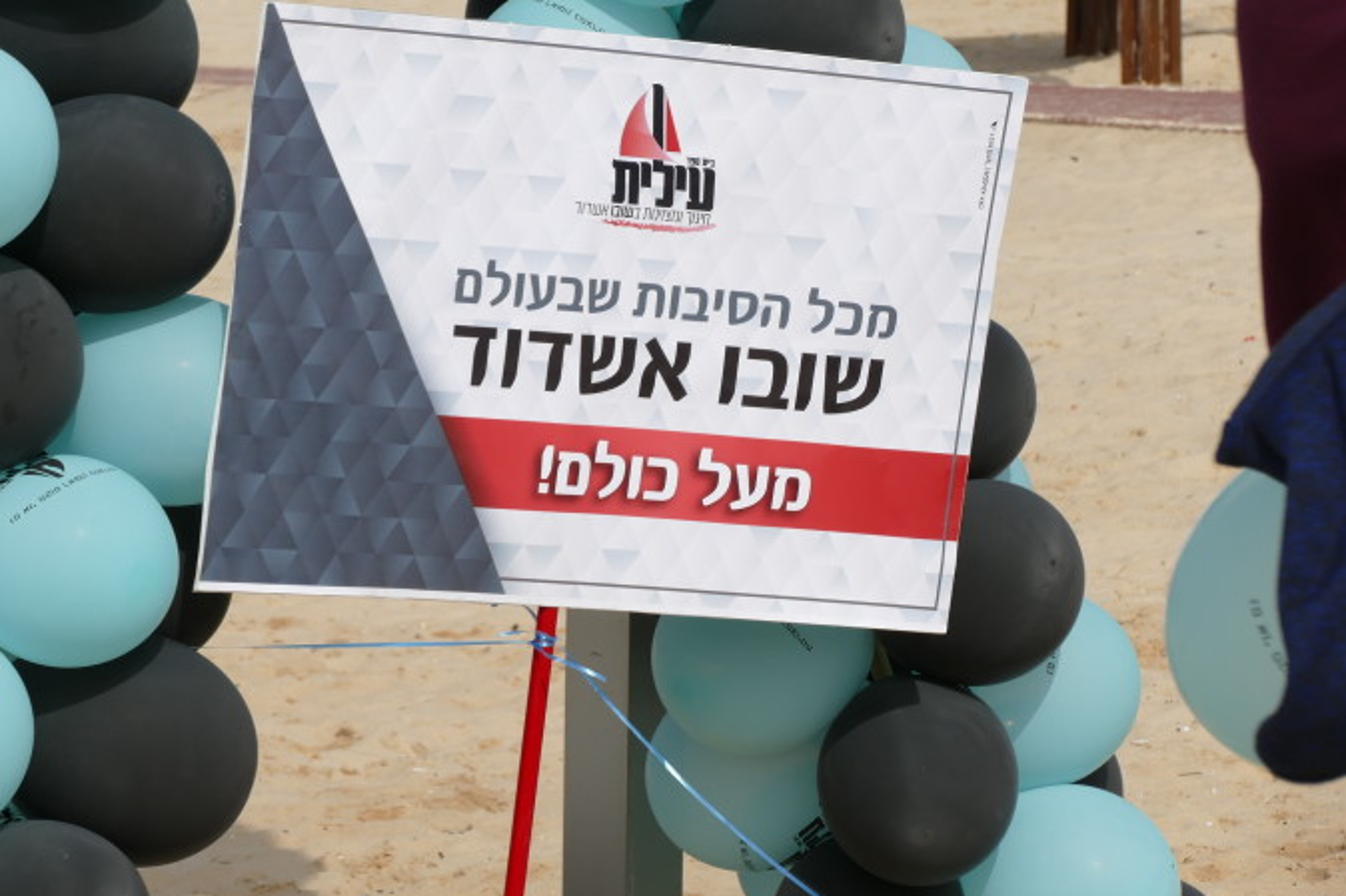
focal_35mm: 193
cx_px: 421
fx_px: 7214
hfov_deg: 10.6
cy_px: 234
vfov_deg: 7.1
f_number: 5
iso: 125
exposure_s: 1/2000
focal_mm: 47.46
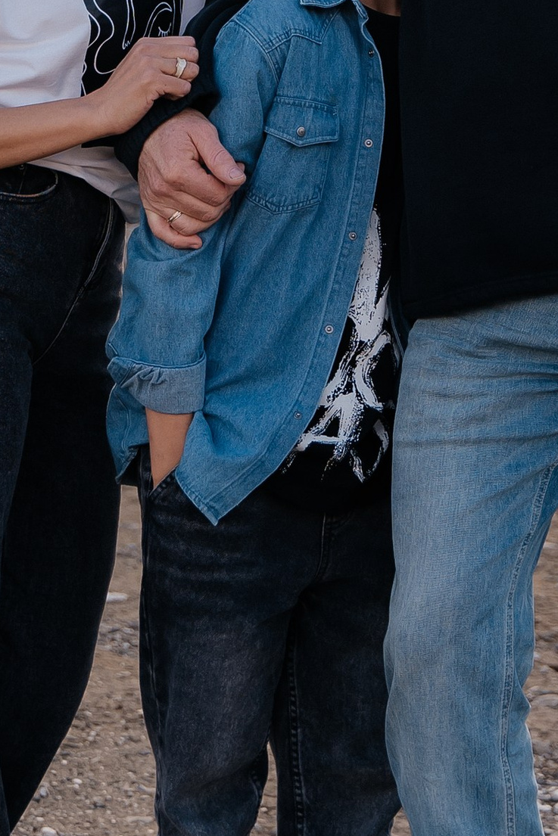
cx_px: 308
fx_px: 3068
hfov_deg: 10.4
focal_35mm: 132
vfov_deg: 15.0
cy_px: -176
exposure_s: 1/640
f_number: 2.8
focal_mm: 38
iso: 100
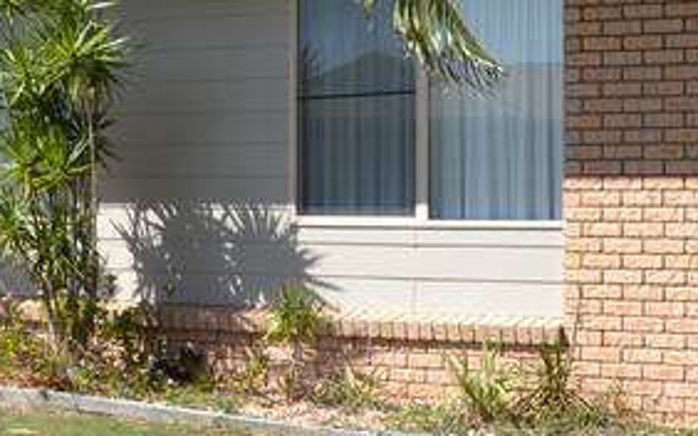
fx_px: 1902
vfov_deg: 12.9
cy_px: 14
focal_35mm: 100
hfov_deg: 20.4
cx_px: 87
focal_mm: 18
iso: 100
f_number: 8
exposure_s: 1/250
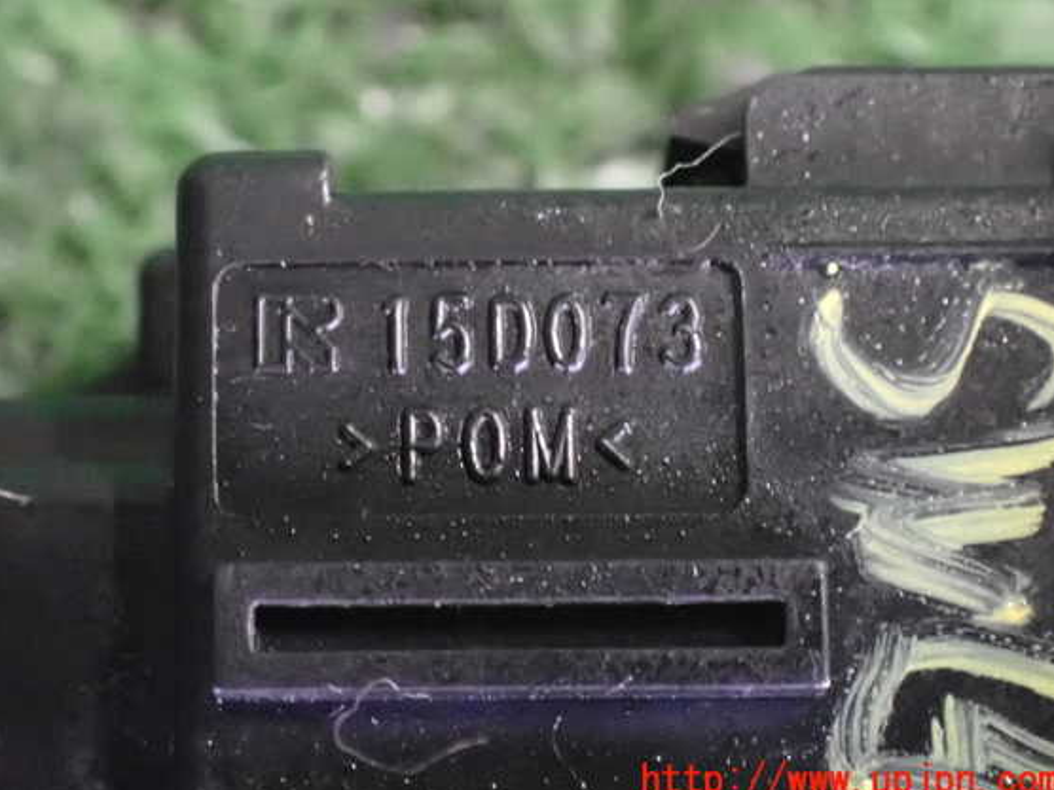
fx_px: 3288
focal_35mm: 108
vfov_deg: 13.7
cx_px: 500
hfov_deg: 18.2
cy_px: 379
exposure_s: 1/25
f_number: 4.9
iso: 6400
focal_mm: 18
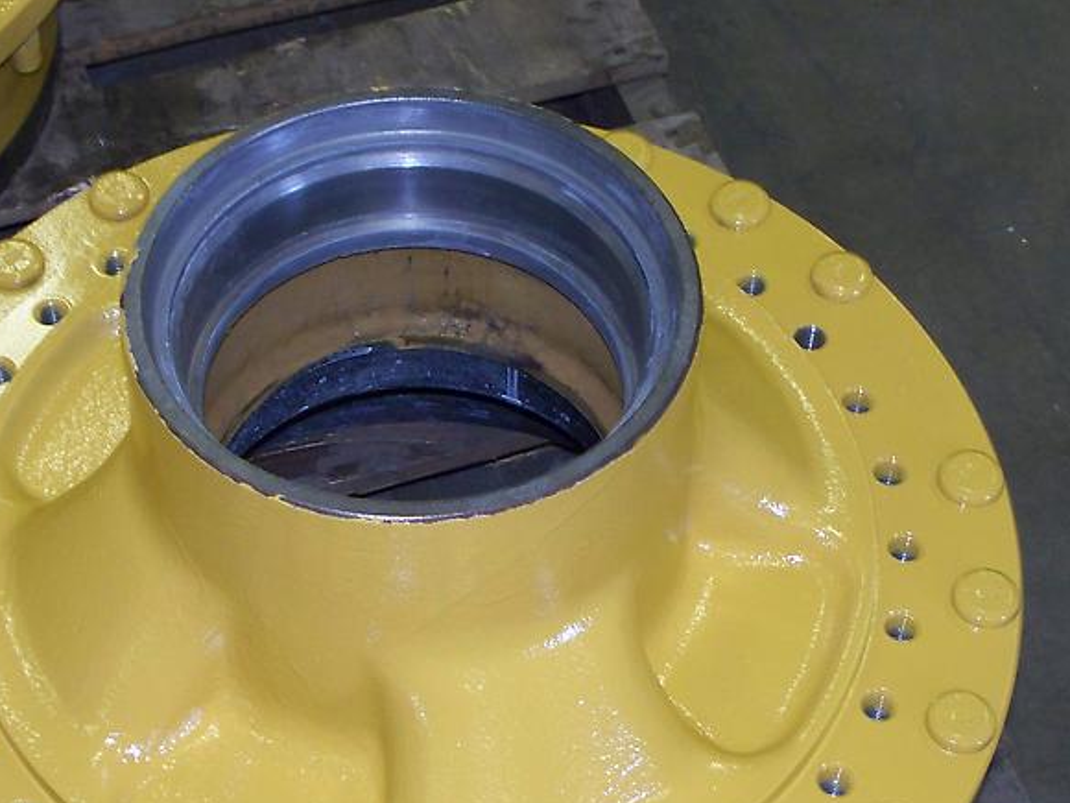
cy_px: 530
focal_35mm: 83
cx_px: 397
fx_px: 2566
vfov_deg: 17.7
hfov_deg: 23.5
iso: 200
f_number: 2.9
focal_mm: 9.86
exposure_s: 1/30
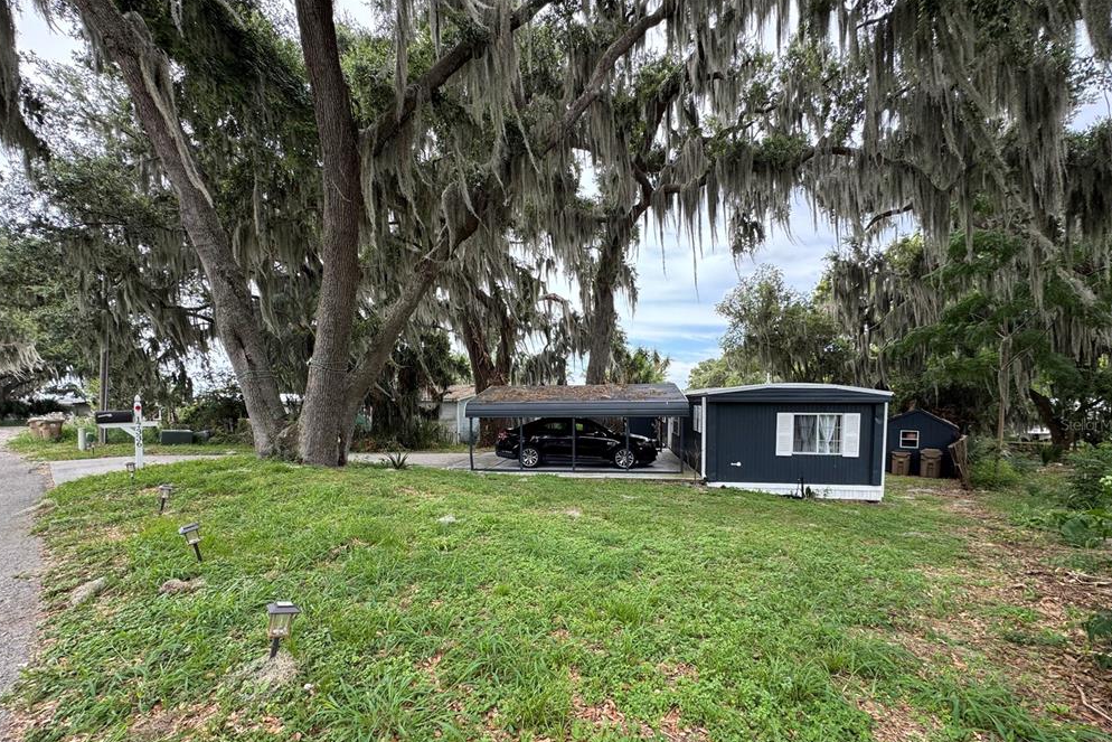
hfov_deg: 100.4
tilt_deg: -3.0
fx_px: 463
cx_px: 556
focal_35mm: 15
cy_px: 424
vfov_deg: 76.9
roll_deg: -0.1
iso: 40
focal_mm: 2.22
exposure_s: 1/307
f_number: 2.2
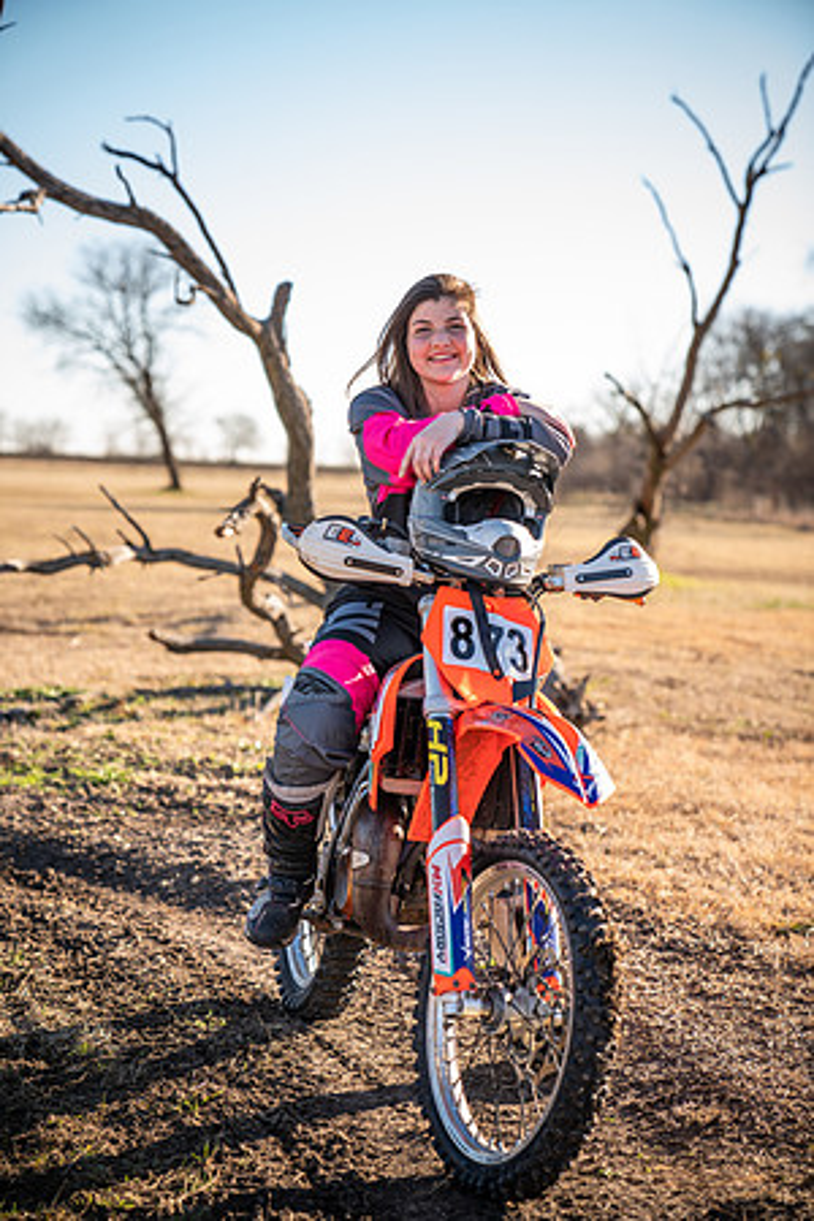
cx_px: 407
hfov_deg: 19.5
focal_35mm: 70
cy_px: 610
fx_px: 2374
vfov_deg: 28.8
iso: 80
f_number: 2.8
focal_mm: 70
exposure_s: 1/400
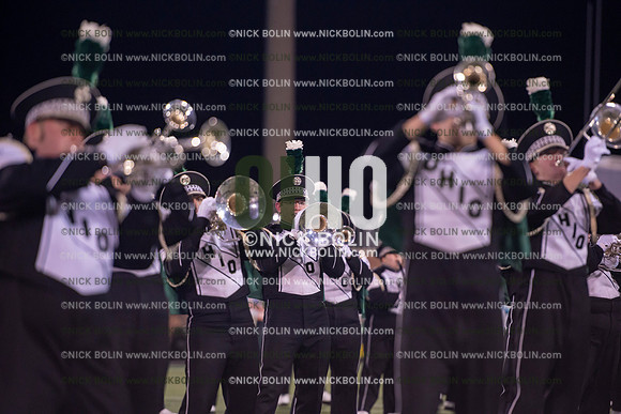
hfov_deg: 10.3
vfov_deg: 6.9
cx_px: 310
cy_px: 207
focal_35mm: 200
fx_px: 3451
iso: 2500
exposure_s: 1/1250
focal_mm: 200
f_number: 2.8
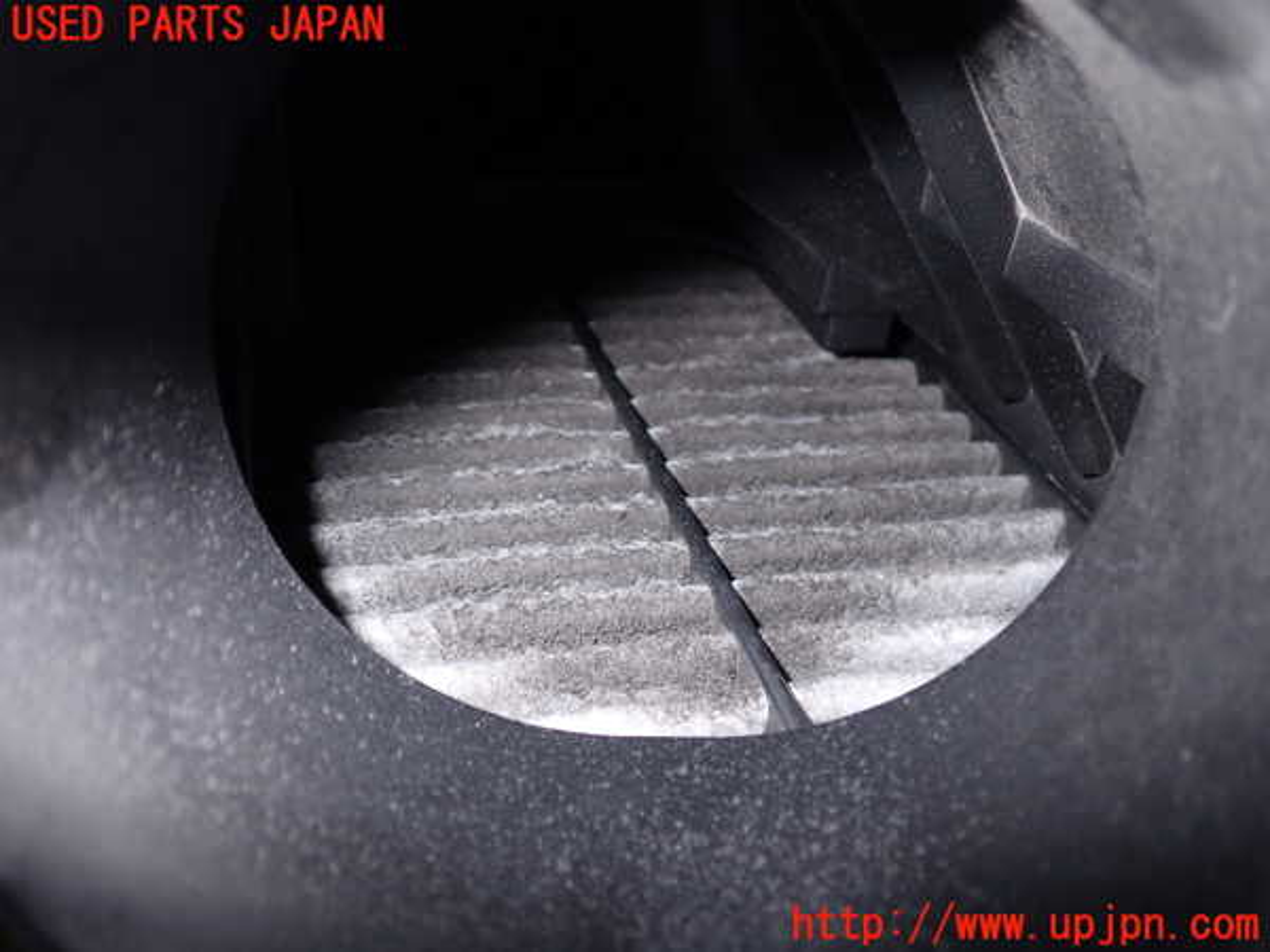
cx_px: 635
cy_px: 476
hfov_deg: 60.0
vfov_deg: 46.8
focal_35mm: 30
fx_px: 1101
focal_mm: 5.4
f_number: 6.3
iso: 200
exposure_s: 1/30
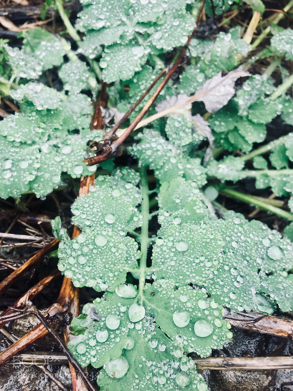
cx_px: 149
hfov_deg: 46.8
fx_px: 339
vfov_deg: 60.0
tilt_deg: -71.0
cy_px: 193
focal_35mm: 30
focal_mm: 4.15
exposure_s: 1/33
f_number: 2.2
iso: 64
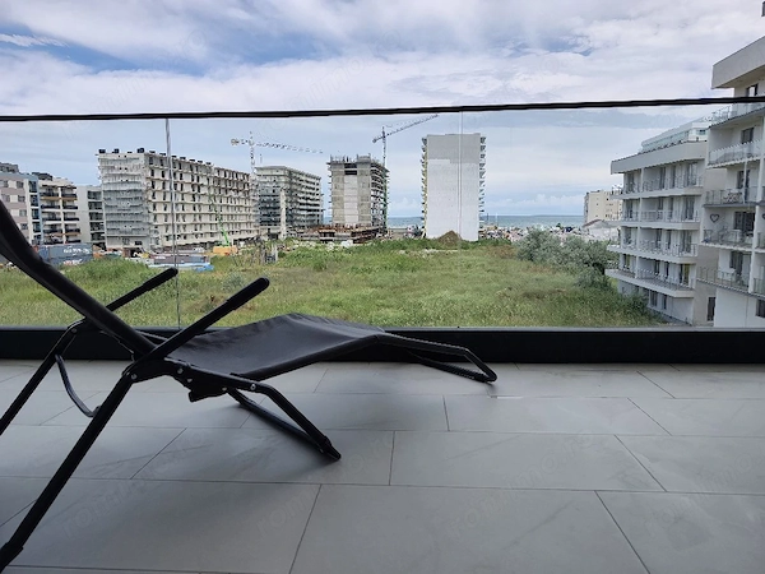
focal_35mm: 23
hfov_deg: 73.9
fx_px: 508
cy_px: 287
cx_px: 382
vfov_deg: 58.9
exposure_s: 1/833
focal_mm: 6.07
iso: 50
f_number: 1.7
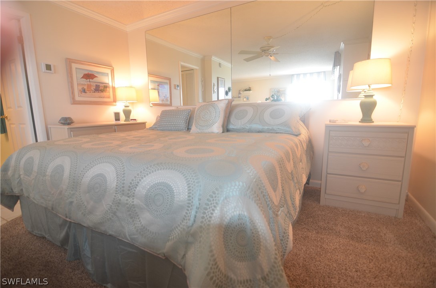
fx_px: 199
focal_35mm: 16
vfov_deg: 71.8
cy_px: 144
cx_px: 218
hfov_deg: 95.1
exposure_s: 1/60
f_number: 2.8
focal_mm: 11
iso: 450
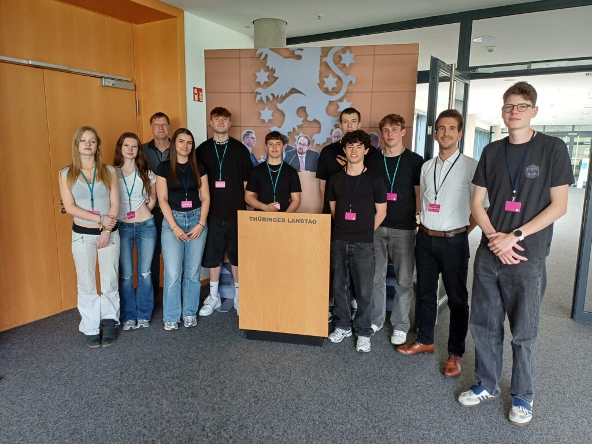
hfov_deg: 69.4
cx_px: 296
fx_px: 428
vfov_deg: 54.9
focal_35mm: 25
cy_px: 222
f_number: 1.8
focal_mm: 4.65
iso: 250
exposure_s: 1/50
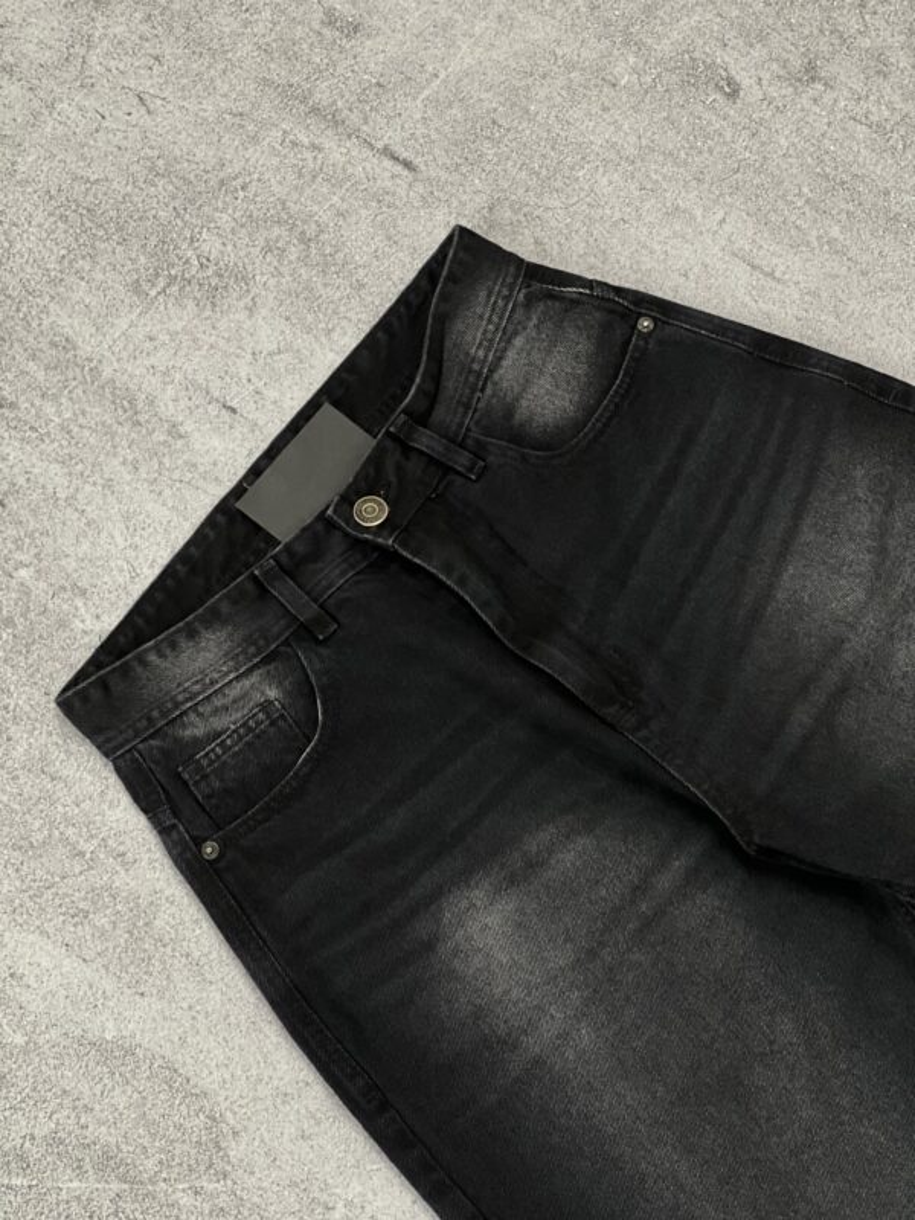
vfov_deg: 25.3
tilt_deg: -68.9
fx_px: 2714
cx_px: 458
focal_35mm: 77
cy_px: 610
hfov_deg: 19.1
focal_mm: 9
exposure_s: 1/25
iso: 400
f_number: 2.8
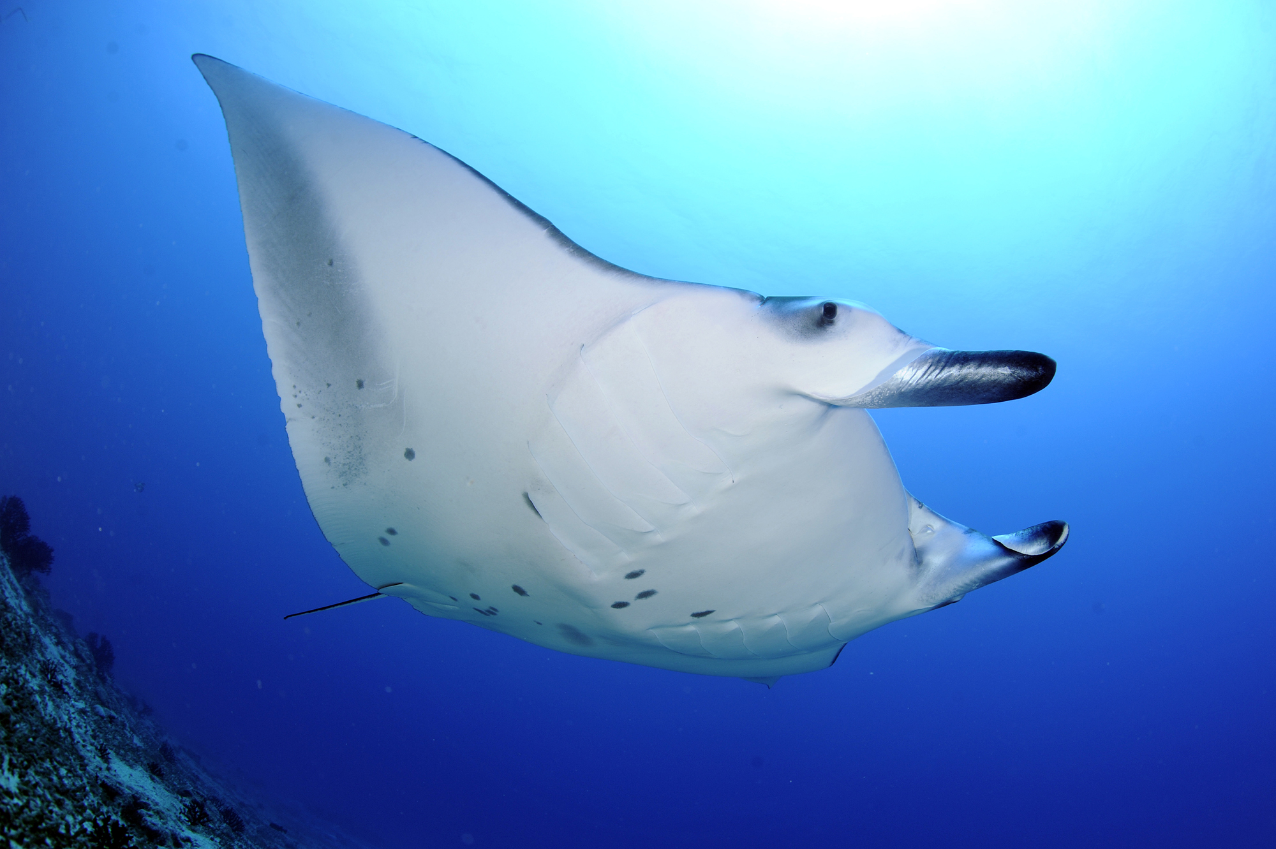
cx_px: 638
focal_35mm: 16
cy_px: 424
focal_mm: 16
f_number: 9
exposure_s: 1/250
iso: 320
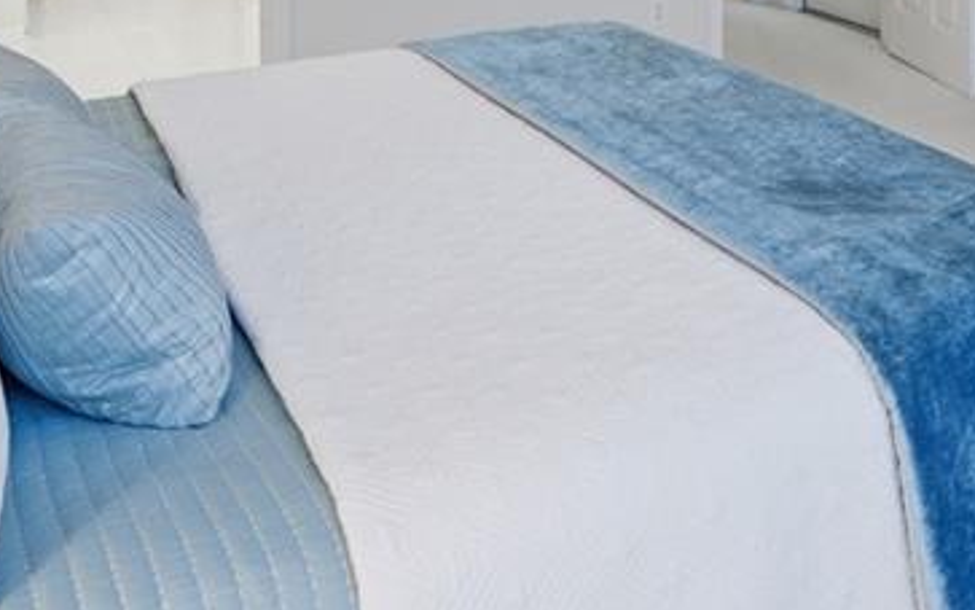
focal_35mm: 46
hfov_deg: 35.7
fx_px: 1222
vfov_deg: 23.2
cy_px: -275
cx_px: 1120
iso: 200
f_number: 9
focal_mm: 16
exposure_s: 1/40
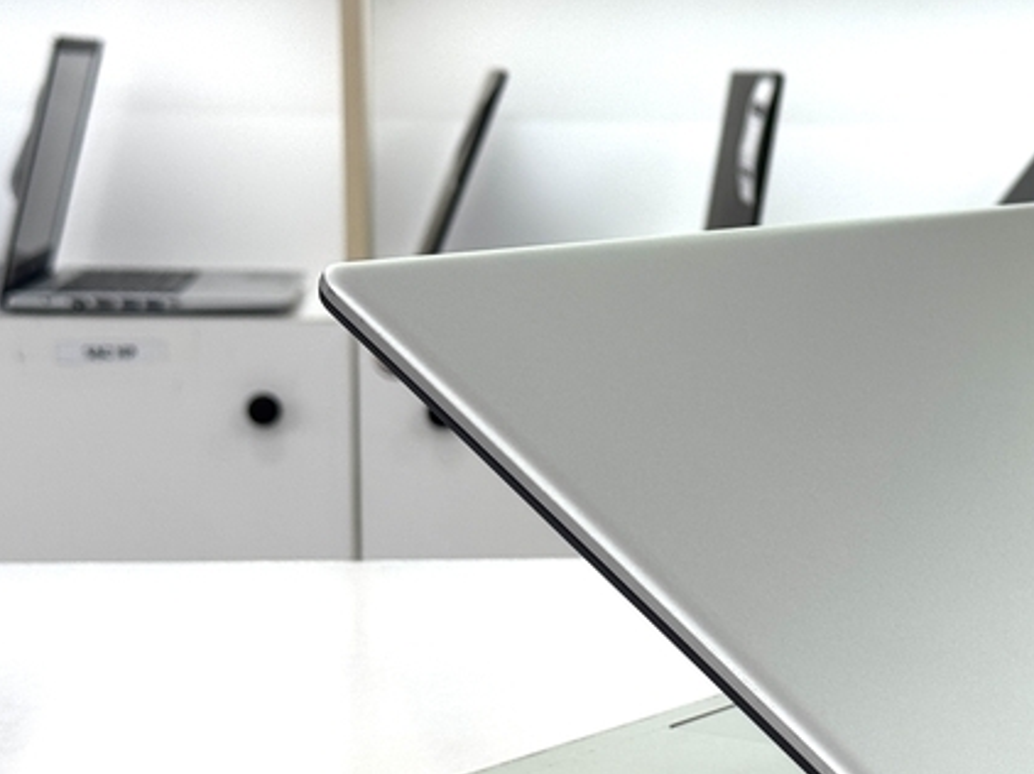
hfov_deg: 21.1
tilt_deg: -9.4
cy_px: 514
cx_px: 909
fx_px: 2717
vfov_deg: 16.2
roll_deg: +0.2
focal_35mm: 91
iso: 50
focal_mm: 6.76
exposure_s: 1/154
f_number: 1.78
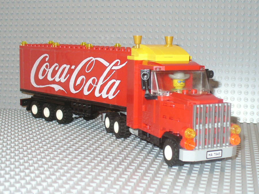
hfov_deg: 50.1
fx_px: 277
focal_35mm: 37
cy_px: 97
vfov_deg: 38.7
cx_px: 130
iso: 100
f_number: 2.8
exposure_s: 1/30
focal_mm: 6.1
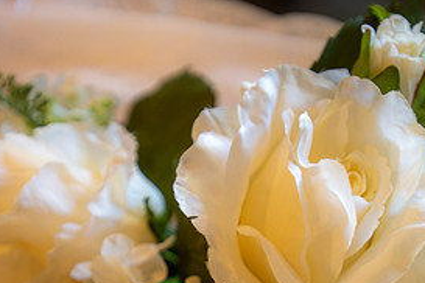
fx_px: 803
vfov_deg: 19.4
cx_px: 218
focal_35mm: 68
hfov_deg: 29.7
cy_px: 291
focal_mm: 32
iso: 500
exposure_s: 1/50
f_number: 2.8
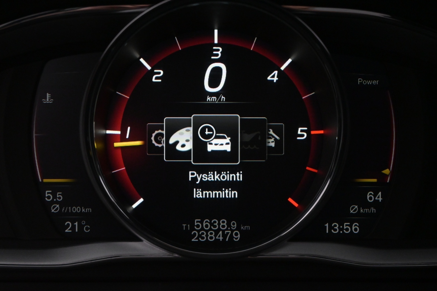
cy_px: 146
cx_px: 218
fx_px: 910
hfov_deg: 27.0
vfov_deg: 18.2
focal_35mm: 75
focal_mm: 50
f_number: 6.3
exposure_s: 1/80
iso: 3200
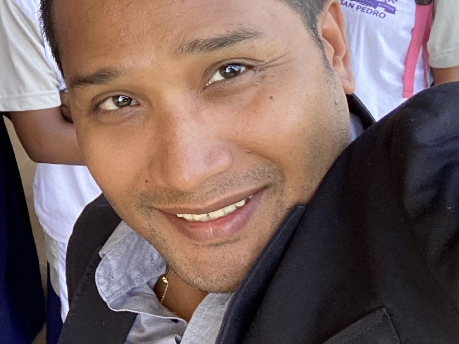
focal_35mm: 69
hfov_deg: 26.0
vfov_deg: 21.2
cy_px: 116
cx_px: -50
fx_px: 915
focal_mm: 2.71
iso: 32
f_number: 2.2
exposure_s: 1/122
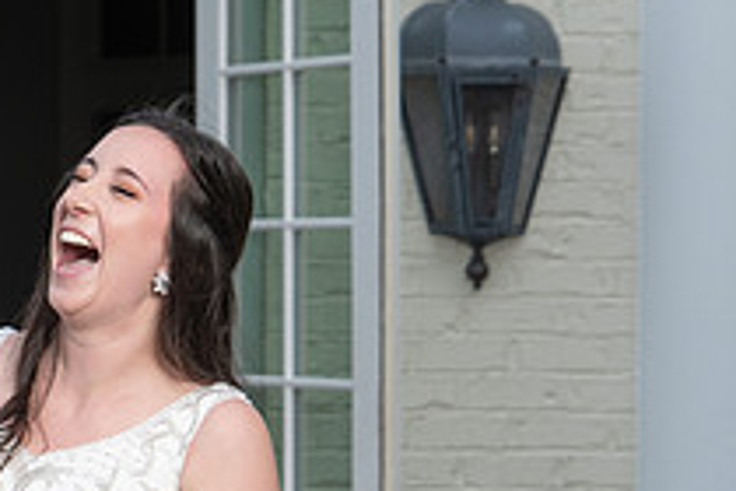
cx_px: -174
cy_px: 522
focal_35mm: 241
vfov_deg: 5.7
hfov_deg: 8.4
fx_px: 4927
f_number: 5.6
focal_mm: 74
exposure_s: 1/250
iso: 100
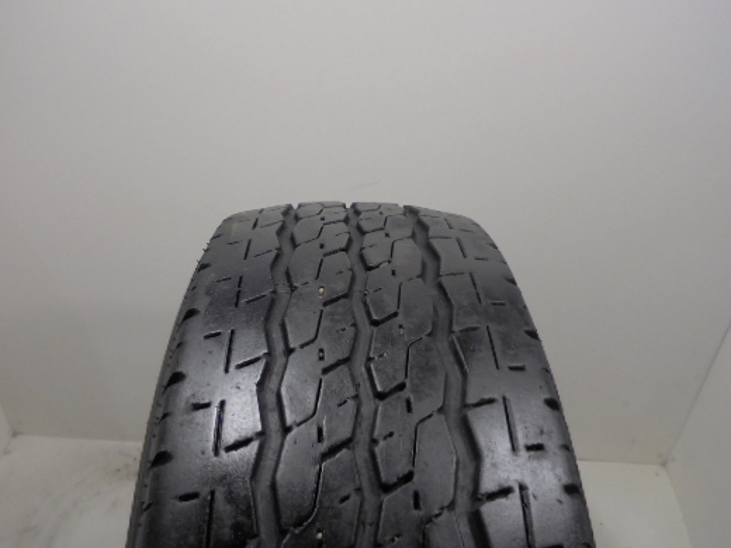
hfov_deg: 56.7
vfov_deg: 44.2
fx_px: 676
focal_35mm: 32
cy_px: 266
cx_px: 323
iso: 100
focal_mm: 4.6
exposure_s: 1/40
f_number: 3.5
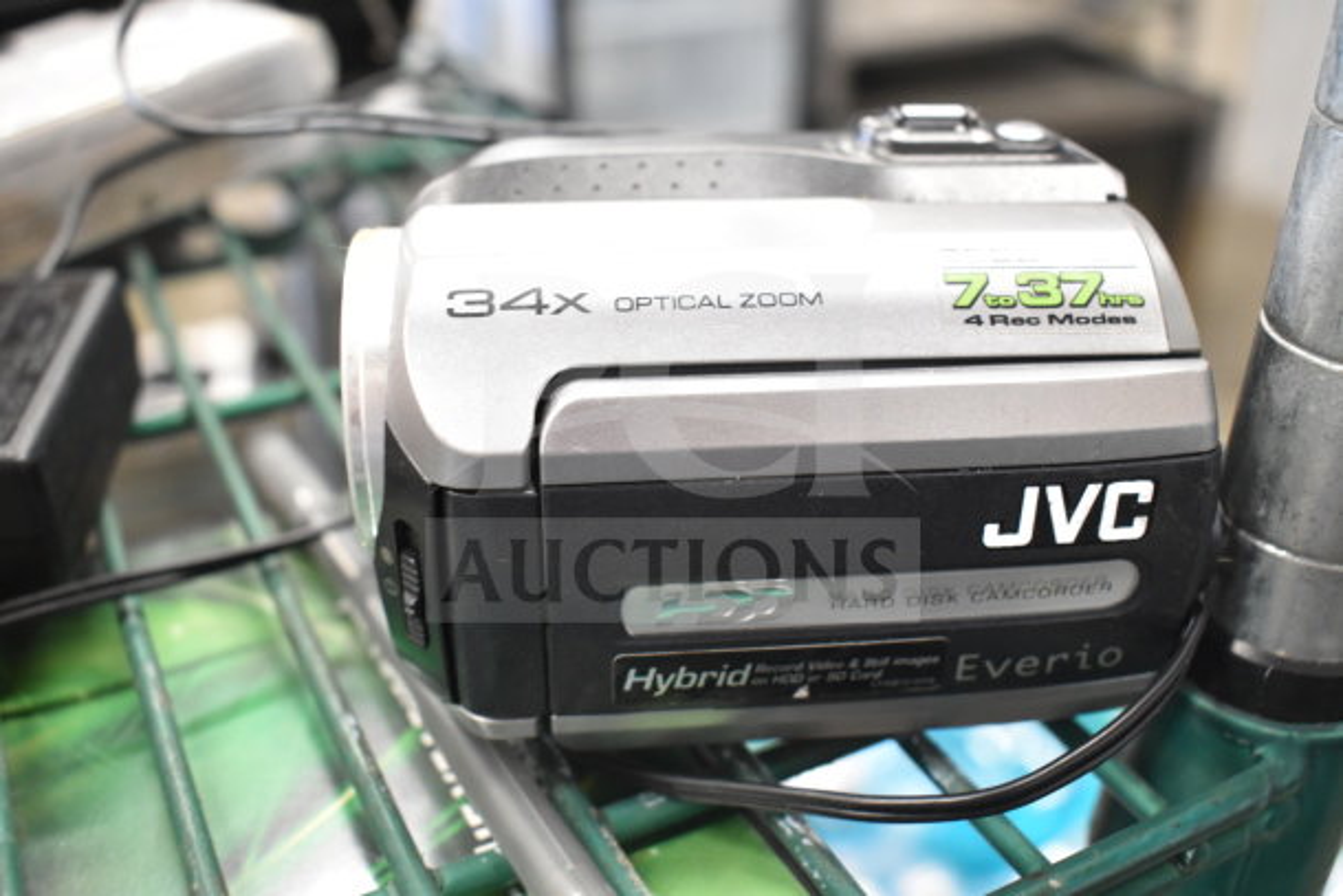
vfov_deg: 36.9
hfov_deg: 53.1
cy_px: 448
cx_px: 672
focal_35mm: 36
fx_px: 1343
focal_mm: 24
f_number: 4
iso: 2000
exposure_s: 1/40
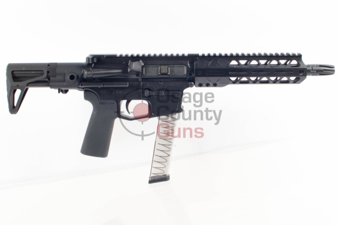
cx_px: 168
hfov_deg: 37.9
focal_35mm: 52
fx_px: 491
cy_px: 112
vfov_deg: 25.7
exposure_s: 1/200
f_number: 9
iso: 200
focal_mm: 35
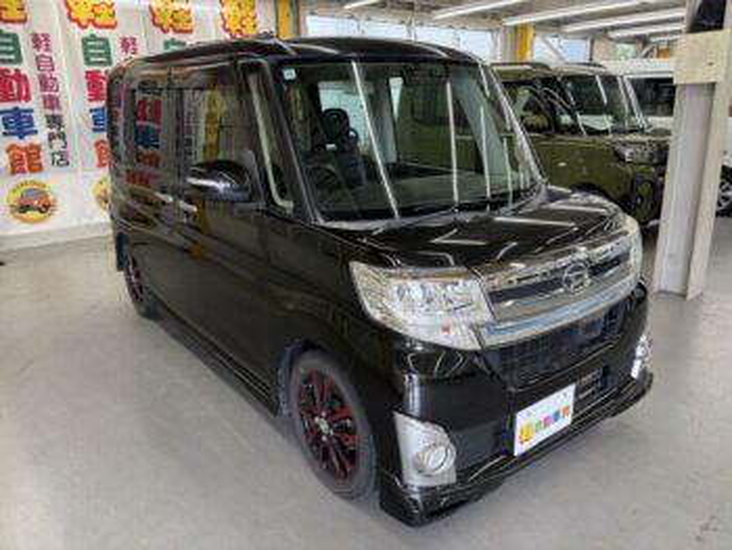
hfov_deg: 67.3
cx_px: 366
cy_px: 275
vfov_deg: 53.1
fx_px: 550
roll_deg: +1.9
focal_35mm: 26
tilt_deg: -15.8
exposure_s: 1/100
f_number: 1.6
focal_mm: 5.96
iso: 125
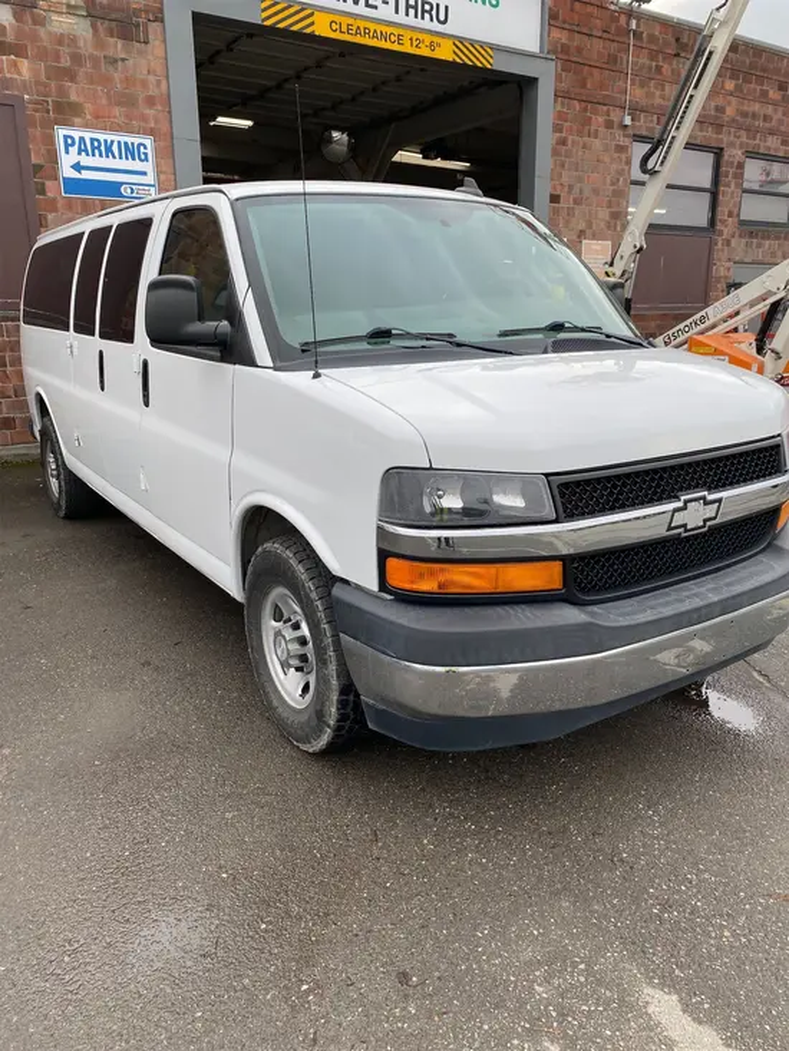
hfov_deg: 53.1
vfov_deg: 67.3
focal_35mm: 26
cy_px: 526
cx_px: 394
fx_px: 790
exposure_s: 1/345
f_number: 1.8
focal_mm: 4.25
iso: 32
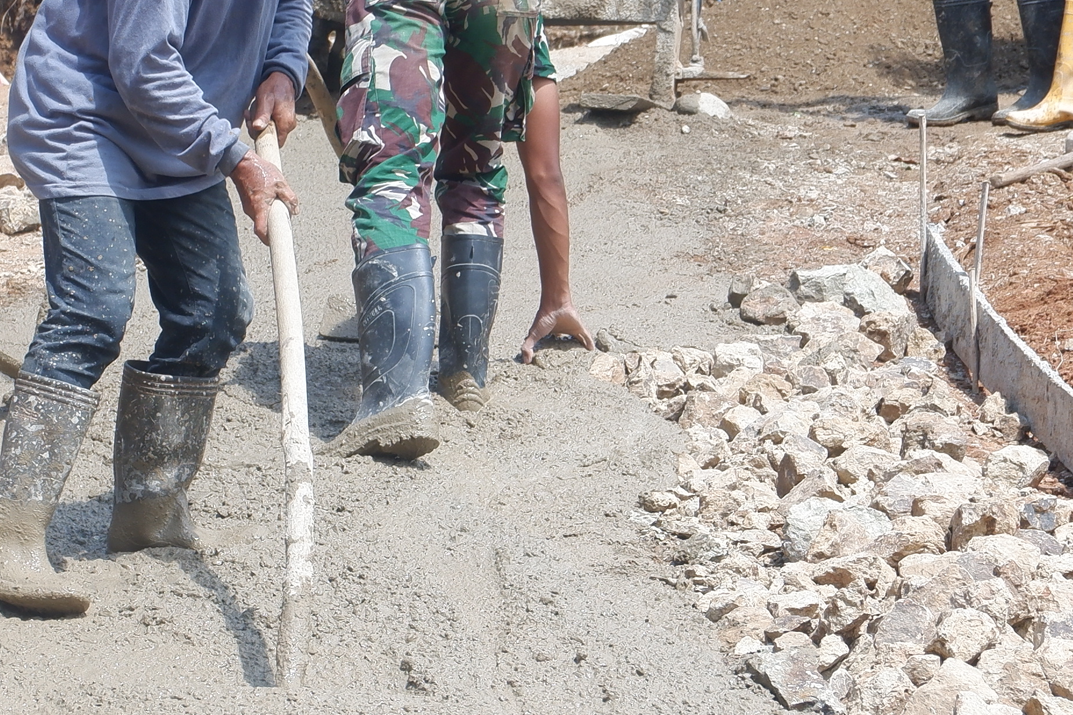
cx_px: 334
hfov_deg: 17.4
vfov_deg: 11.7
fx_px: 3487
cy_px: 540
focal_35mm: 117
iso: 200
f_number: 4.4
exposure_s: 1/400
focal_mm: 24.9
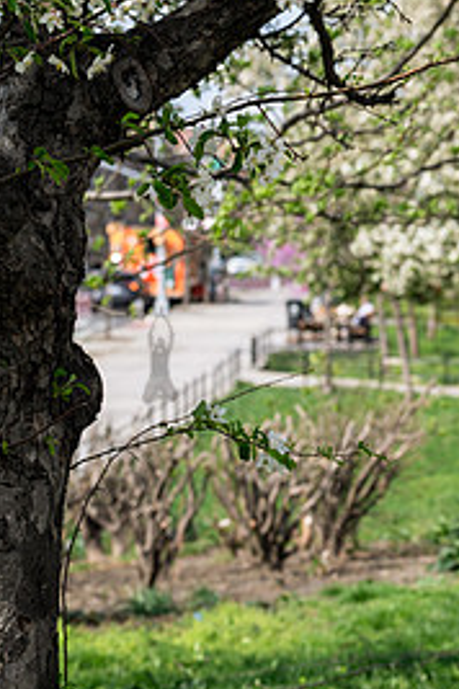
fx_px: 2601
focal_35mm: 136
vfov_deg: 15.1
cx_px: 635
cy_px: 354
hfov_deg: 9.8
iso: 100
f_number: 4.5
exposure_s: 1/500
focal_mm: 58
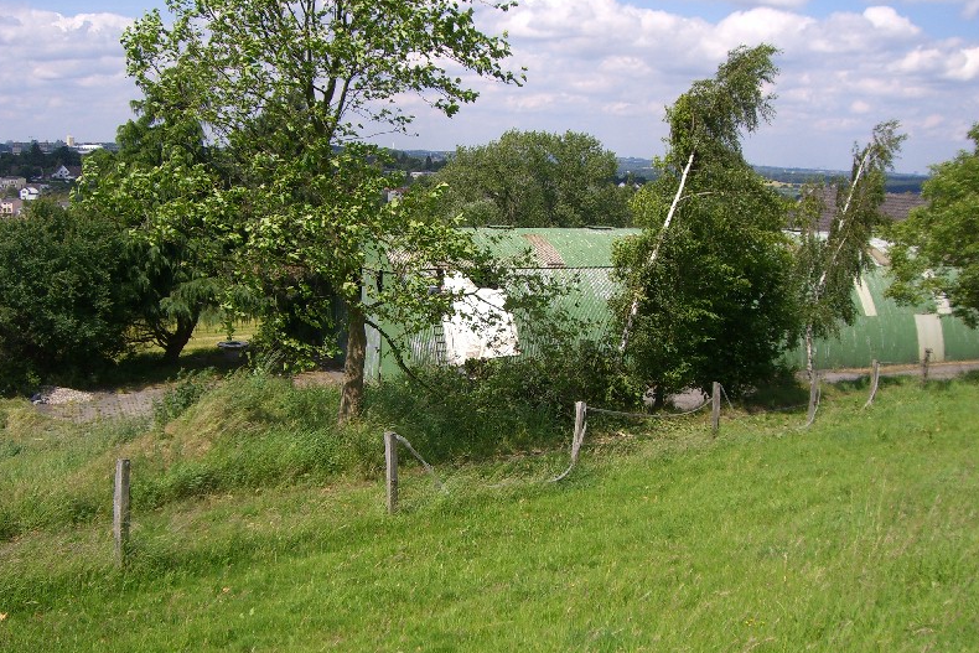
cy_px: 340
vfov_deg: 33.4
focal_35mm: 40
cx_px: 490
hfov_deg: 48.5
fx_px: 1088
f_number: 4.3
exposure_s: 1/640
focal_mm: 6.2
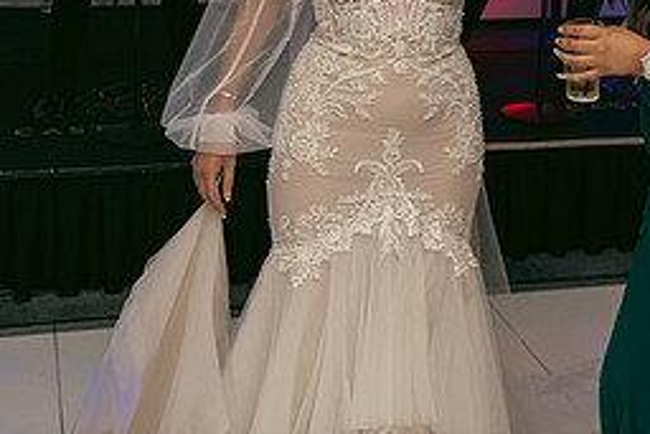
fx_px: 1391
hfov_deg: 26.2
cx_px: 391
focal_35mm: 77
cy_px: -49
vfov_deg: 17.1
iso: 800
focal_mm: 34
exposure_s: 1/160
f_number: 3.5
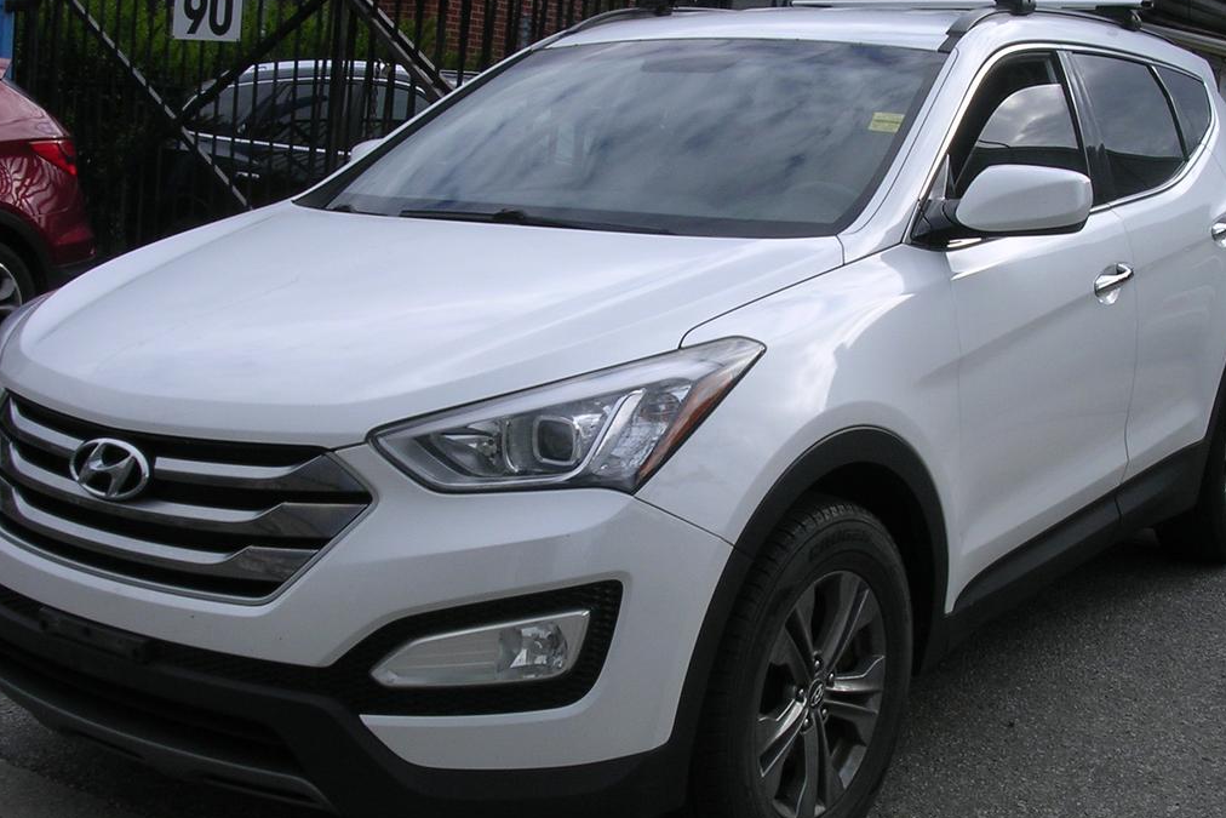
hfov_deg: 39.6
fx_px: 1703
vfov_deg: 27.0
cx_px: 659
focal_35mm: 50
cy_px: 368
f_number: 5.6
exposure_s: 1/206
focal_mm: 5.8
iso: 100
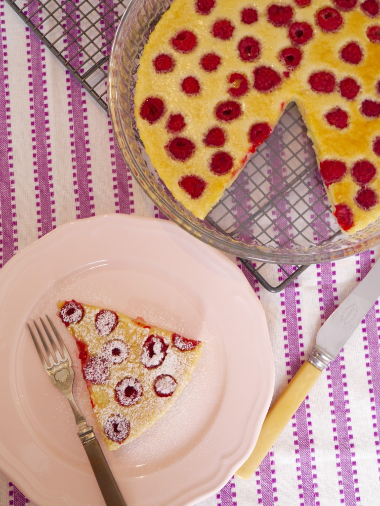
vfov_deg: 42.9
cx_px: 190
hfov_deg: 32.9
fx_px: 643
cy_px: 253
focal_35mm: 44
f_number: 4.7
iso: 160
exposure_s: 1/60
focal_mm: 22
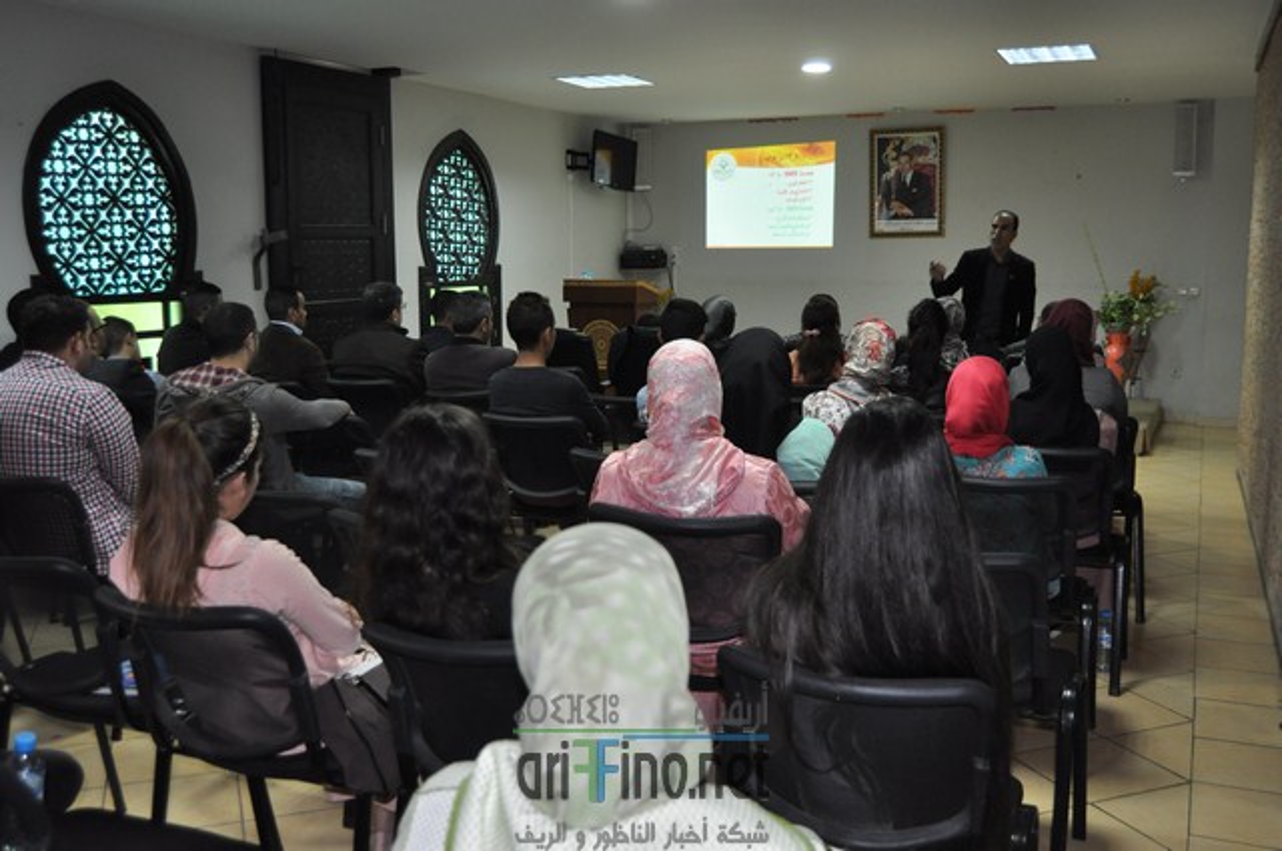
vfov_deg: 38.3
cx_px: 641
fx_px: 1227
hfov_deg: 55.2
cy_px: 426
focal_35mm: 34
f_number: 3.8
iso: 800
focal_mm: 23
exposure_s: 1/60
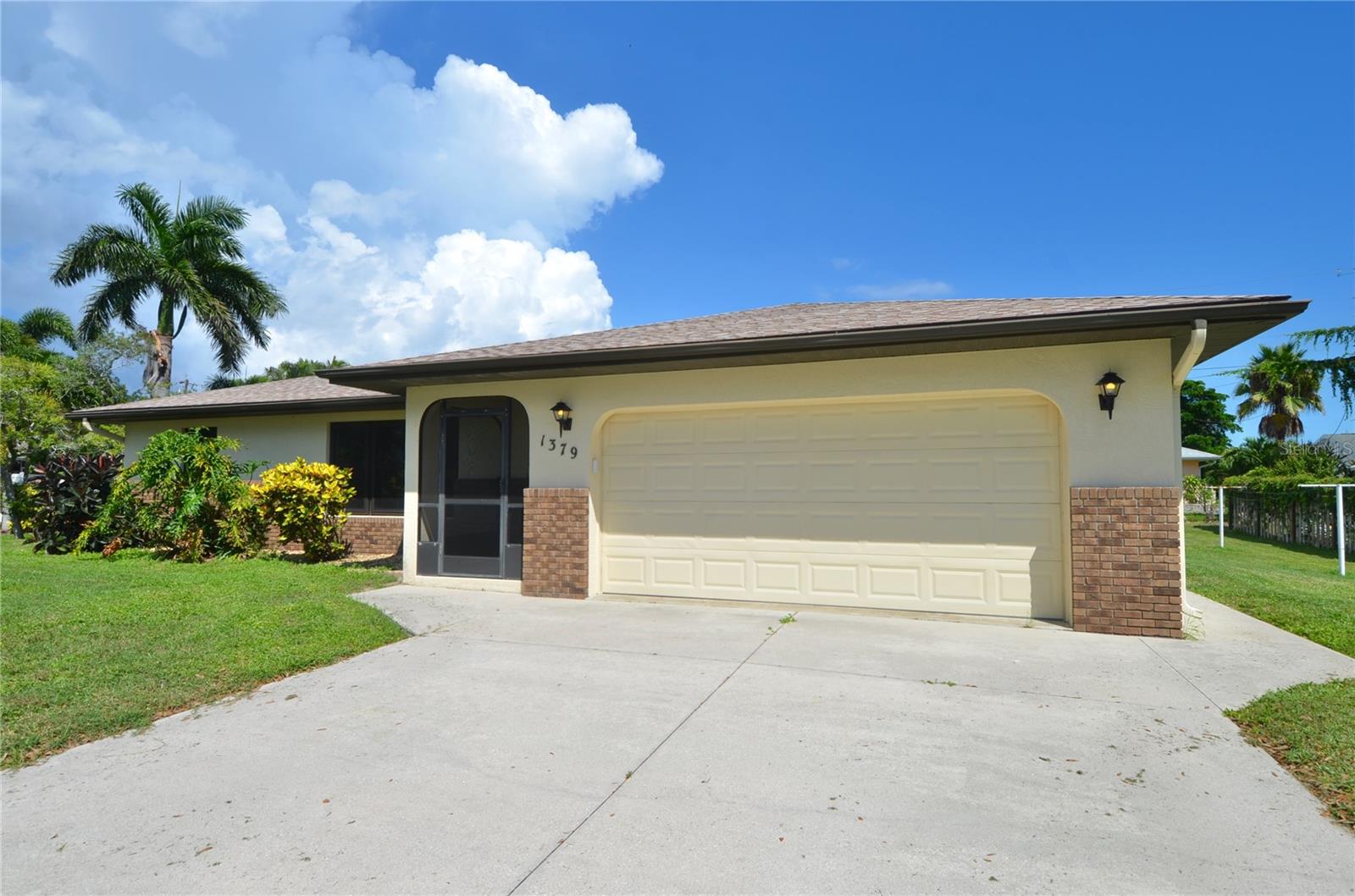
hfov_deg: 53.2
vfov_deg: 36.7
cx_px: 678
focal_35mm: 36
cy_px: 448
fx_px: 1352
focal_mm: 24
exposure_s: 1/320
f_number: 9
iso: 100
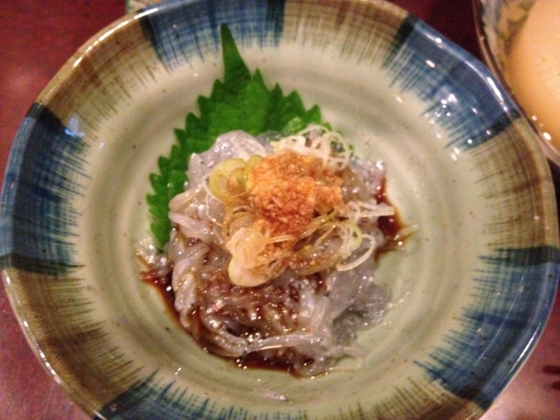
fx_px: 566
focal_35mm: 35
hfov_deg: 52.6
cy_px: 210
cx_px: 280
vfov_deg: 40.7
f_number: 2.4
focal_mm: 4.28
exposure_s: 1/15
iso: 800
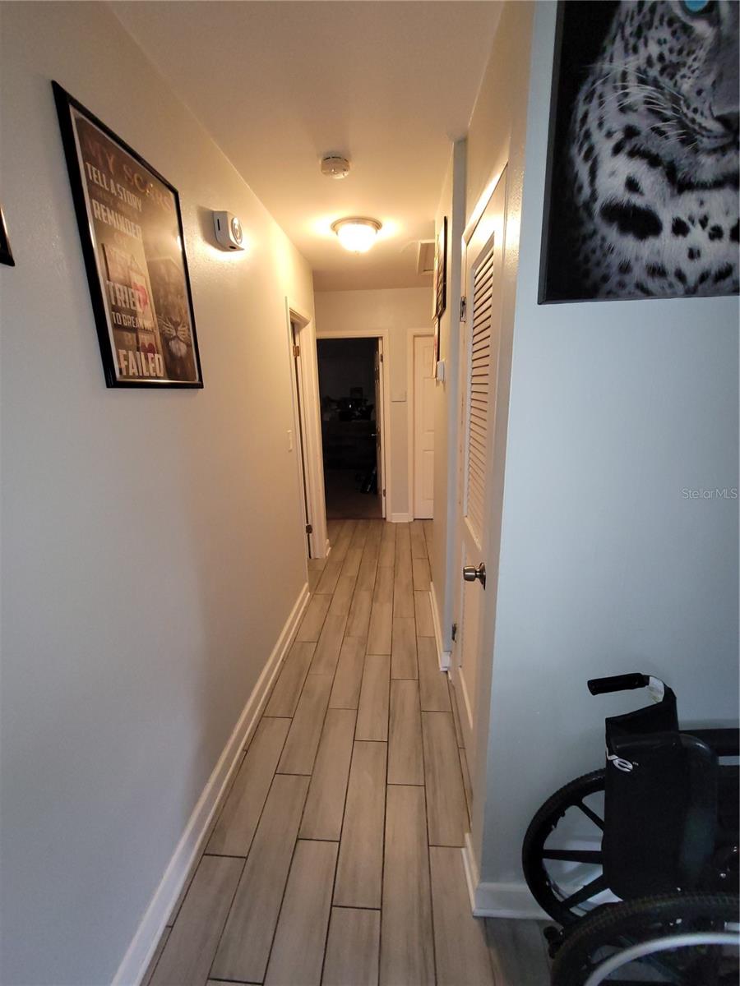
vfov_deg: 106.2
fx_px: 371
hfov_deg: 89.9
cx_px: 370
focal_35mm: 13
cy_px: 493
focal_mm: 2.2
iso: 320
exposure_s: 1/60
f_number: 2.2
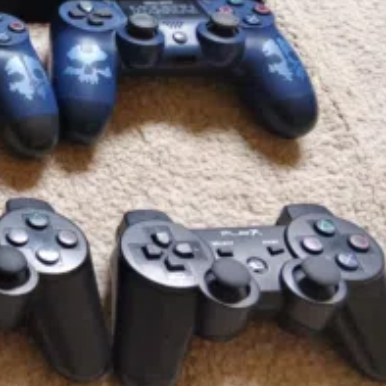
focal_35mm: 66
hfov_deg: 20.9
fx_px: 833
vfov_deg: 25.8
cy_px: 92
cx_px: -239
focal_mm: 4.09
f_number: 1.6
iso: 975
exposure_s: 1/33.3
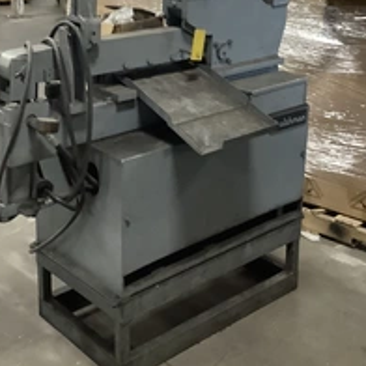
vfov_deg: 30.2
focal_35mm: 56
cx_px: 151
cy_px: 110
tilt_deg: -16.8
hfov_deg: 30.5
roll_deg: -0.3
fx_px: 670
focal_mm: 3.3
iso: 320
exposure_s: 1/30
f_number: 2.4
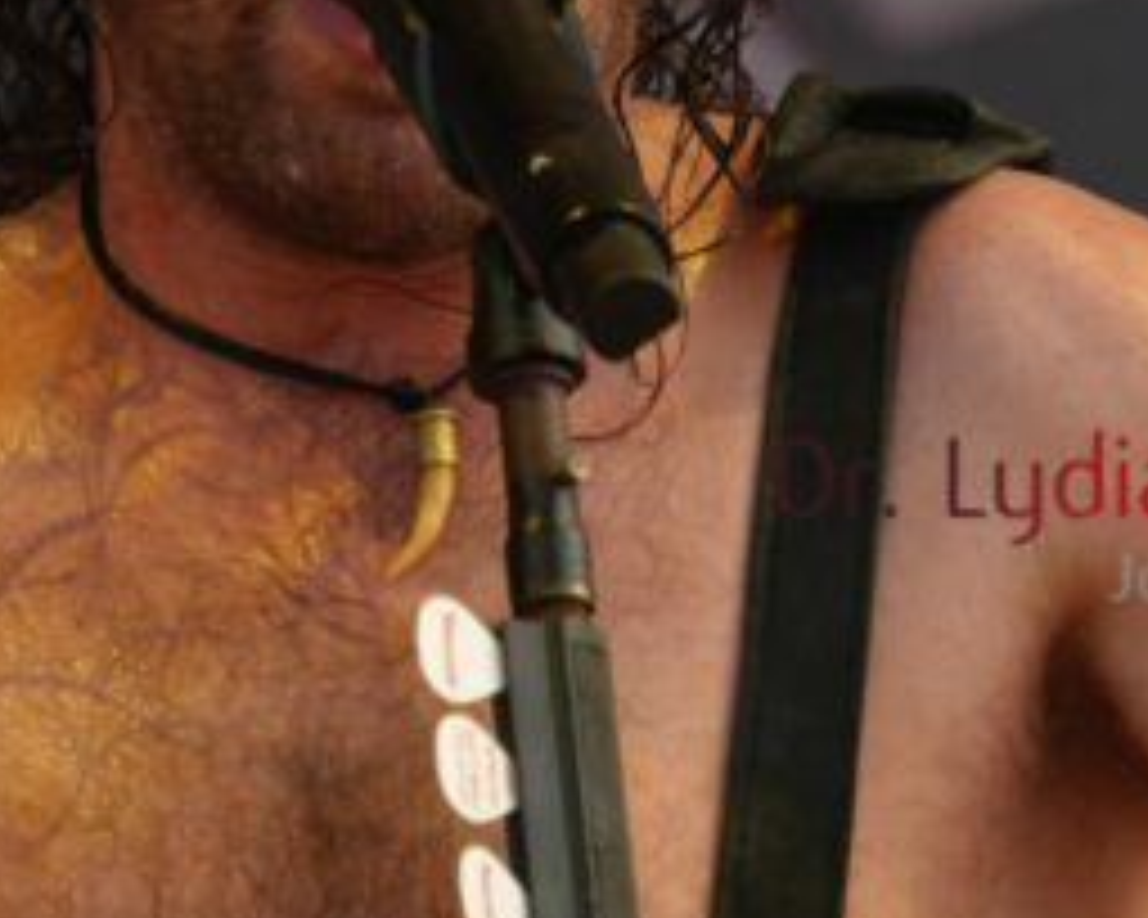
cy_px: -202
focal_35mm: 832
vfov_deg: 1.9
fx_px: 28268
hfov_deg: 2.3
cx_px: 401
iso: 320
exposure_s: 1/320
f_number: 6.3
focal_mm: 196
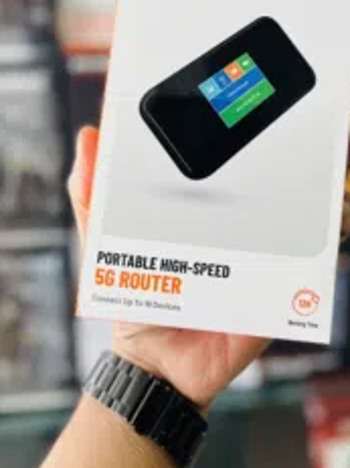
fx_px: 607
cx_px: 221
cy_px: 73
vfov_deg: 39.9
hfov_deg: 32.0
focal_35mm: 45
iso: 32
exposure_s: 1/131
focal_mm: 5.7
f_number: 1.5
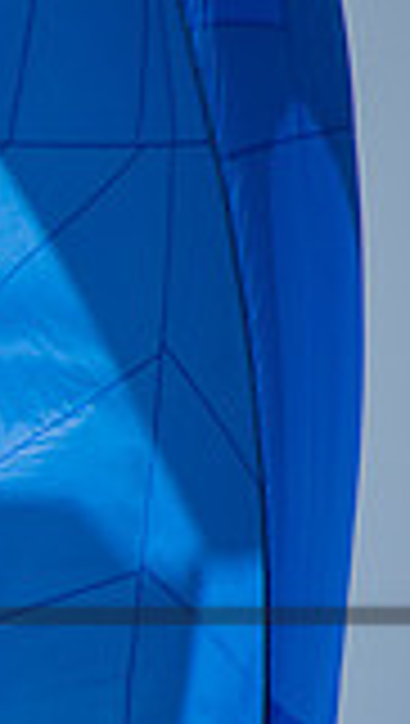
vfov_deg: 1.7
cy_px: 722
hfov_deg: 1.0
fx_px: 23955
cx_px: -834
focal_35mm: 1244
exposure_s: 1/1000
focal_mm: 220
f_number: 6.3
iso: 200
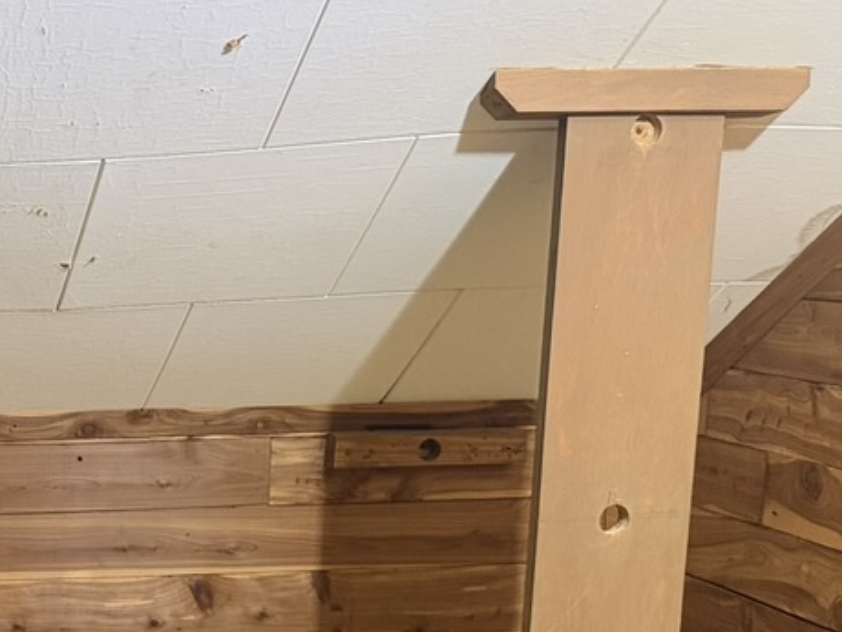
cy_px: 627
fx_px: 1825
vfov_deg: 19.1
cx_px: -102
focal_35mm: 75
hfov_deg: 24.2
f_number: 1.78
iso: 640
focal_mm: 6.76
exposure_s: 1/60
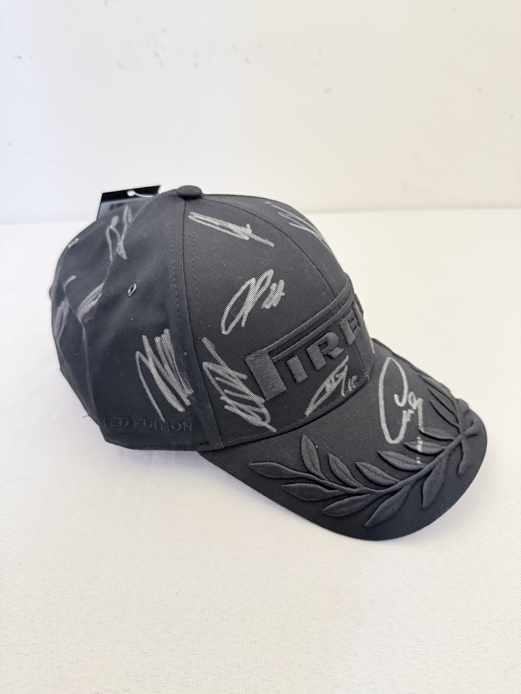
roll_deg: +1.1
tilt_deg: -35.4
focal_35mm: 24
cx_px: 260
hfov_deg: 56.8
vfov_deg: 71.6
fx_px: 482
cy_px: 347
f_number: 1.78
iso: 800
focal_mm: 6.76
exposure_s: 1/50
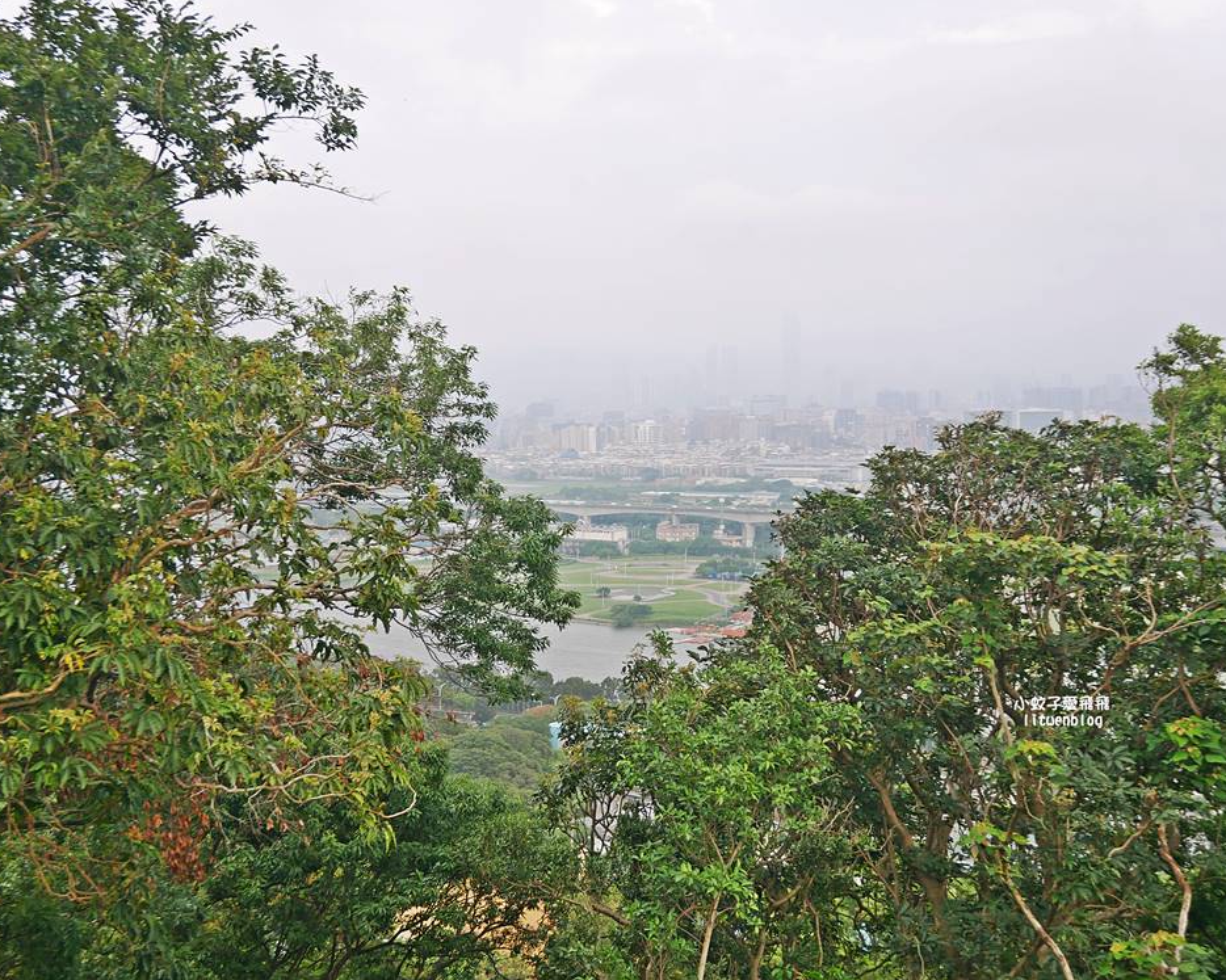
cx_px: 596
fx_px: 1669
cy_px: 489
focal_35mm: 46
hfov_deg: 40.3
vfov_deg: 32.7
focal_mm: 22
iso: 200
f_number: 4.7
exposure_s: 1/160
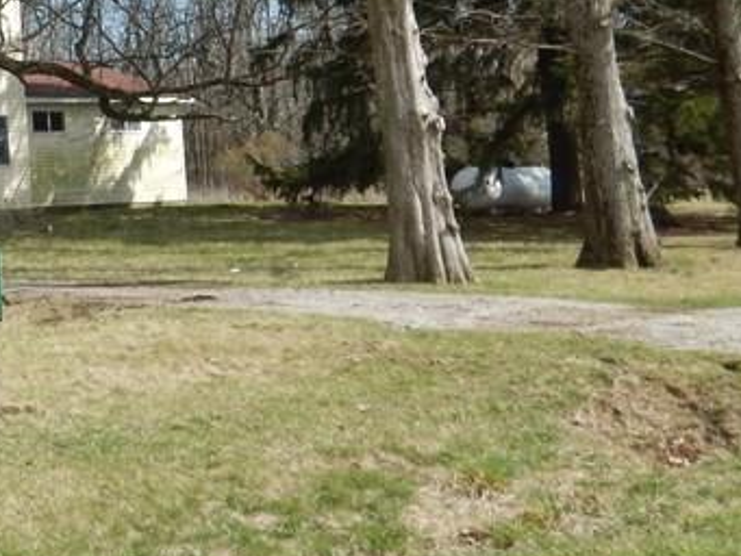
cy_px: 28
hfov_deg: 23.1
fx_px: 1542
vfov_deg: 20.0
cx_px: -293
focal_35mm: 72
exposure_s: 1/1250
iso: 125
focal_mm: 4.3
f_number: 2.8
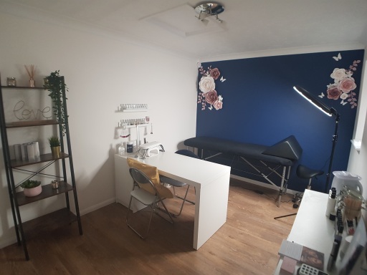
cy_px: 138
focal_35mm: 26
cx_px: 184
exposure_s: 1/60
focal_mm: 4.2
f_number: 1.7
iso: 160
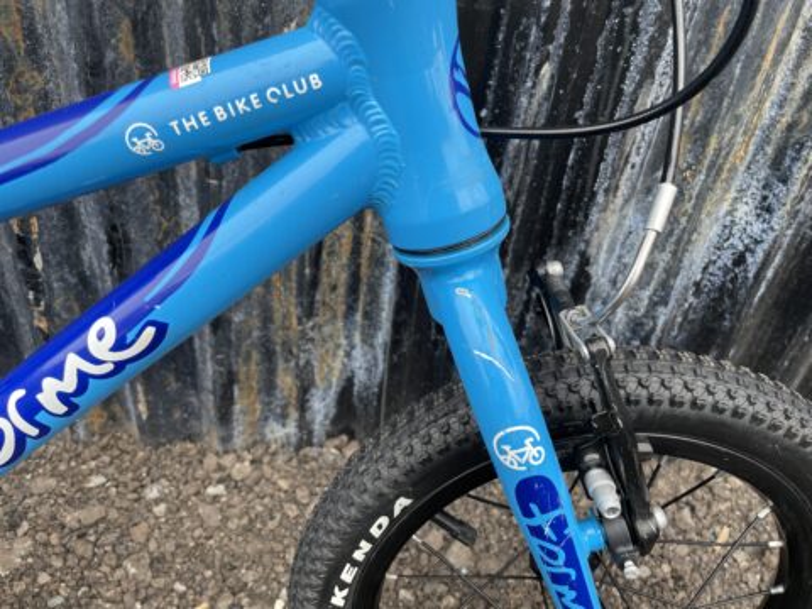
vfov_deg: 53.1
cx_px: 406
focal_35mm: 26
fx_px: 610
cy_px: 304
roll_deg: -7.2
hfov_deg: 67.3
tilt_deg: -34.9
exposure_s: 1/322
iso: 32
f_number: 1.6
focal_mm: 4.2
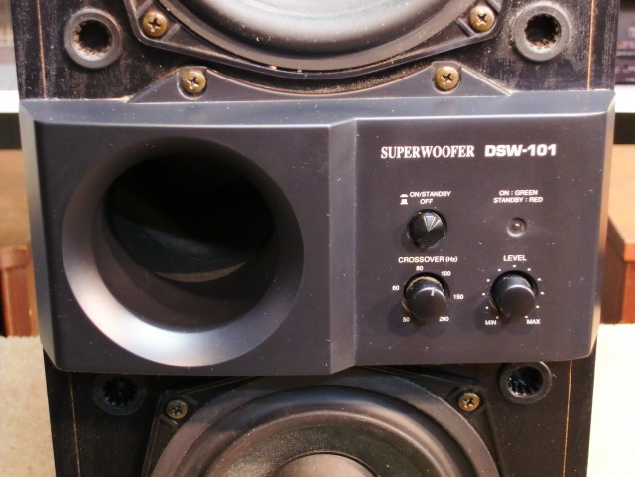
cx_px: 318
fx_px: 1211
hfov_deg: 29.4
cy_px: 238
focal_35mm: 66
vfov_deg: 22.3
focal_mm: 11.7
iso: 400
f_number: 4.1
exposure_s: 1/6
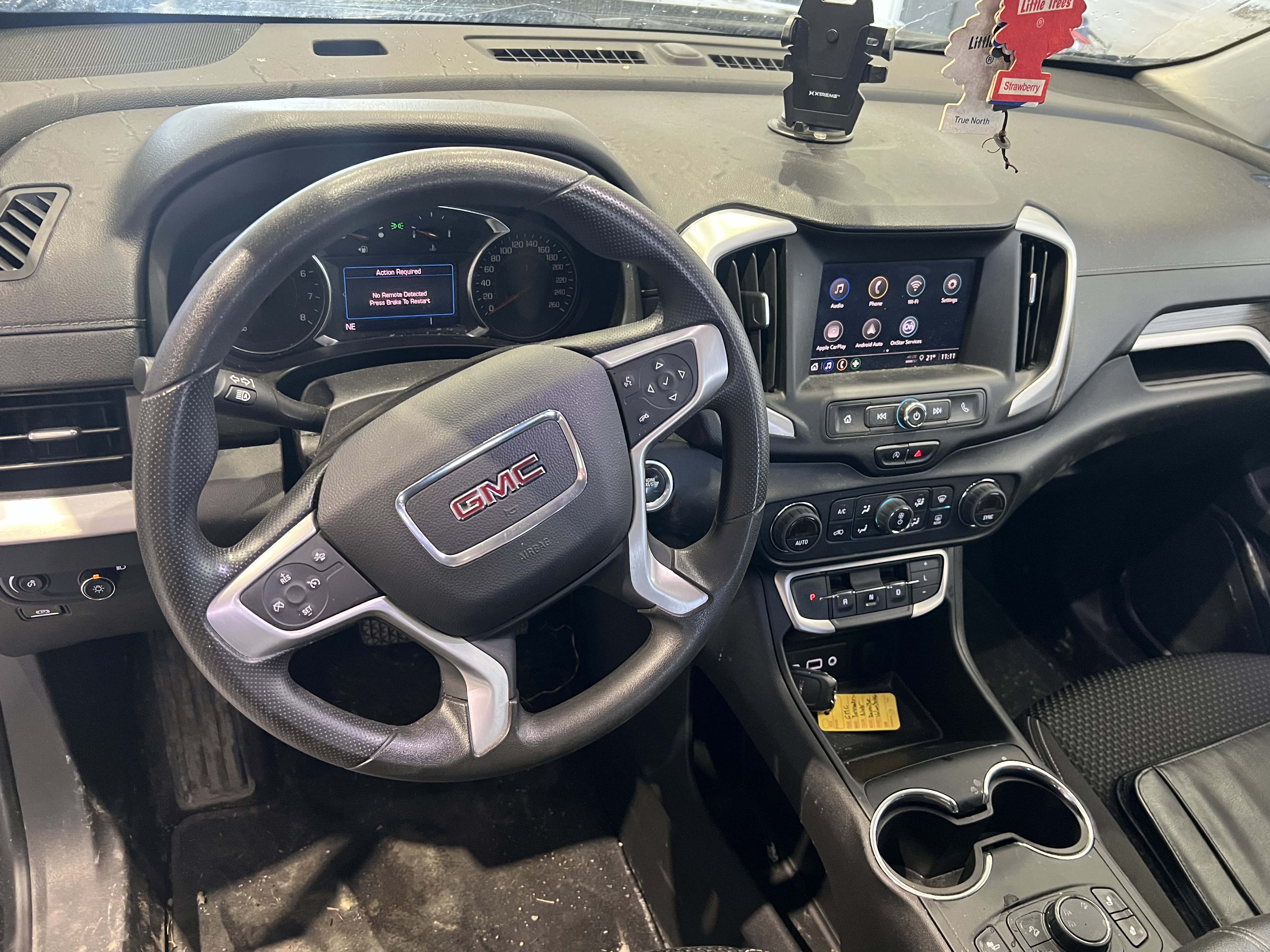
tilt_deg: -35.2
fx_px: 991
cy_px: 481
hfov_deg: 65.3
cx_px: 659
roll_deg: -9.2
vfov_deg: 51.4
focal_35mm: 27
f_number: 1.5
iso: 500
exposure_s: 1/60
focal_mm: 5.7
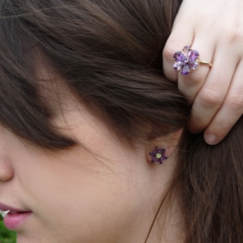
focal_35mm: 95
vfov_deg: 18.2
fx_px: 754
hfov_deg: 18.3
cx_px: 104
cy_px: 164
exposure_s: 1/125
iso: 100
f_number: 3.2
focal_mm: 11.1
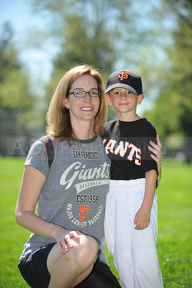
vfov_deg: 15.8
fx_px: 1041
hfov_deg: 10.5
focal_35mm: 130
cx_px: 96
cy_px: 144
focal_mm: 130
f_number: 4
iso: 200
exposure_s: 1/800
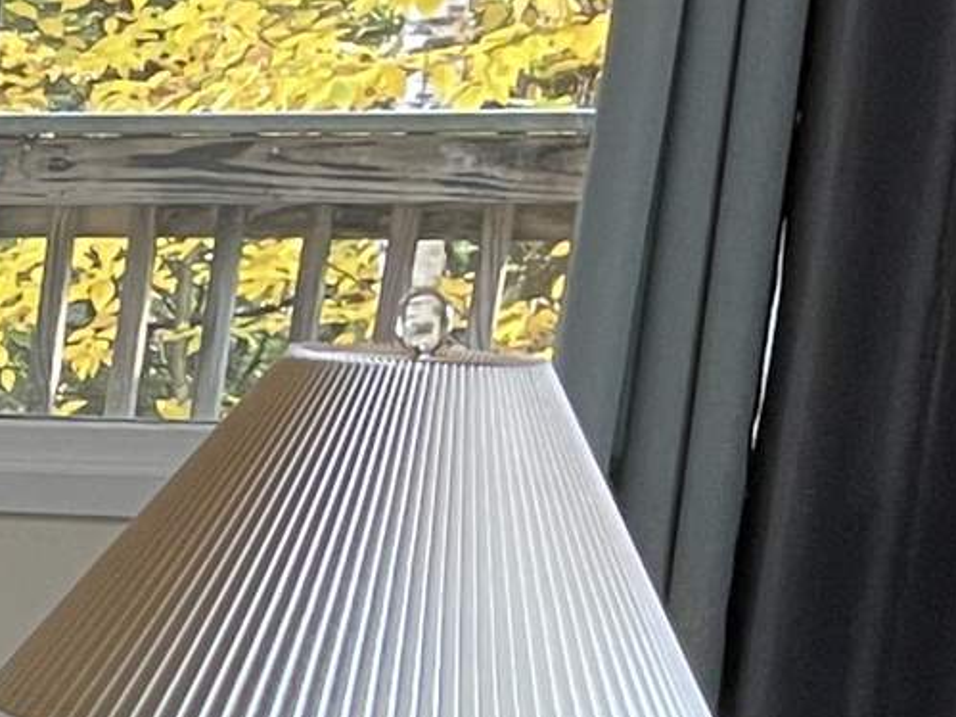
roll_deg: +1.1
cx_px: -1640
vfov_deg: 8.6
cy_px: 1559
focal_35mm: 160
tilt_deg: -21.9
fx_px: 4418
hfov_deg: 10.1
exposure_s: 1/60
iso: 320
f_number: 1.6
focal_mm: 5.1
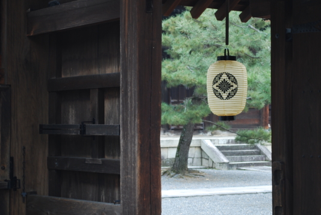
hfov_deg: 20.6
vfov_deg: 13.9
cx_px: 163
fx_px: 884
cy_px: 86
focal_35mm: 99
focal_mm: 44
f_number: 5.6
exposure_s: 1/20
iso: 100
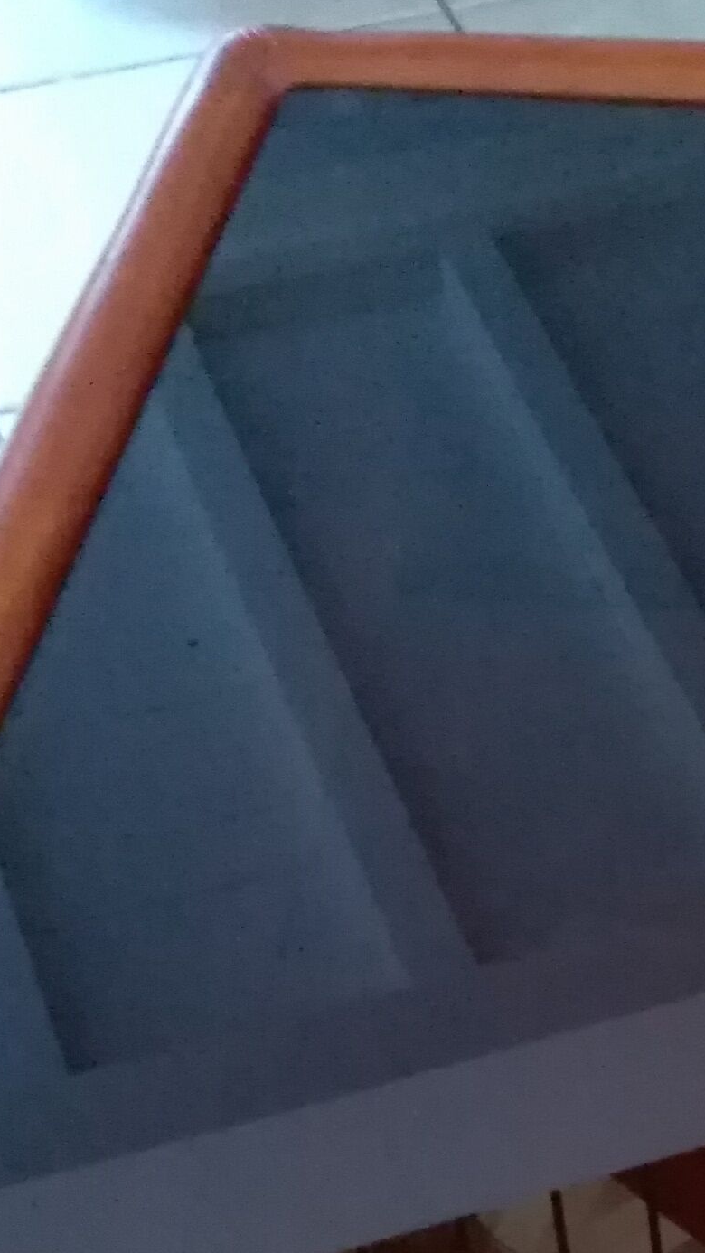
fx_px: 2824
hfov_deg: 13.6
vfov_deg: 23.5
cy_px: 1361
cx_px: 943
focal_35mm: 85
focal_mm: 3.54
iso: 1387
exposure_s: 1/14.3
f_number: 2
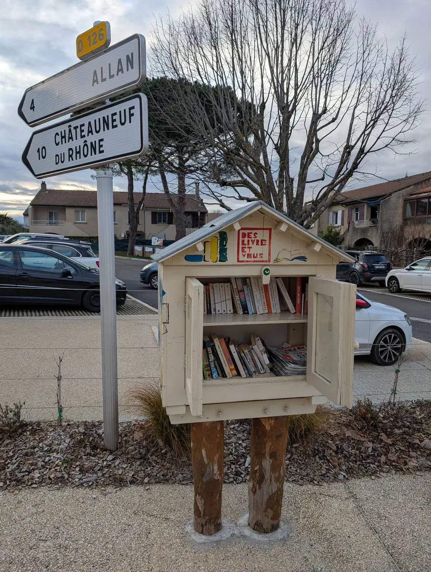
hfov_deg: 56.9
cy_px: 286
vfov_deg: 71.5
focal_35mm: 24
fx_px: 397
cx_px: 216
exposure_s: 1/368
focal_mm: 6.9
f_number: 1.68
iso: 20
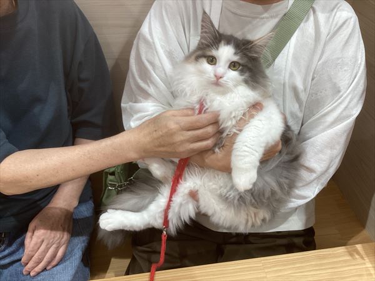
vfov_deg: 45.4
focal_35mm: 31
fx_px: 336
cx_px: 188
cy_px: 140
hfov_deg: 58.4
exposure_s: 1/50
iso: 50
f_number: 2.4
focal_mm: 3.3
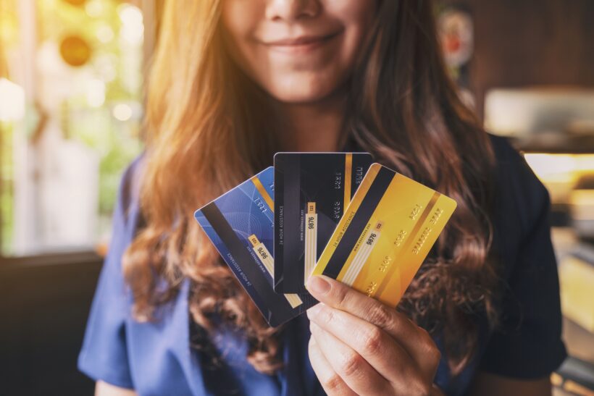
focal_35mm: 41
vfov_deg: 32.6
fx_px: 677
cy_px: 198
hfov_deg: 47.4
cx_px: 297
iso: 400
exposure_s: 1/40
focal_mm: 27.4
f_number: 2.8
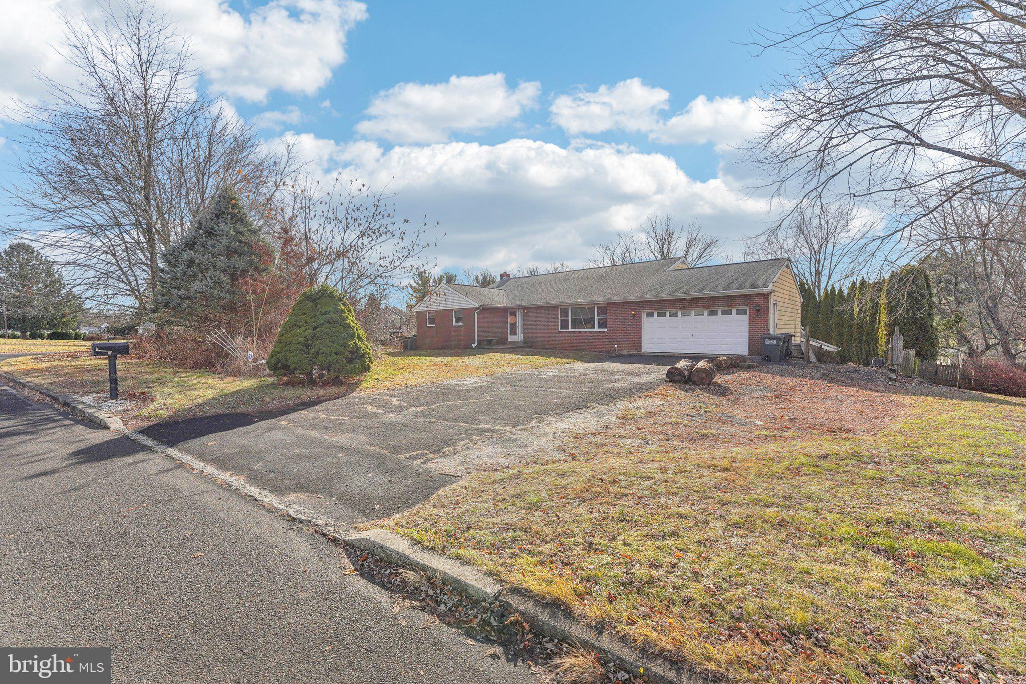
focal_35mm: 14
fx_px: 399
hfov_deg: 104.3
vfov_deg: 81.2
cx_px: 513
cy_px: 342
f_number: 8
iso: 500
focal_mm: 14
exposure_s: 1/2500
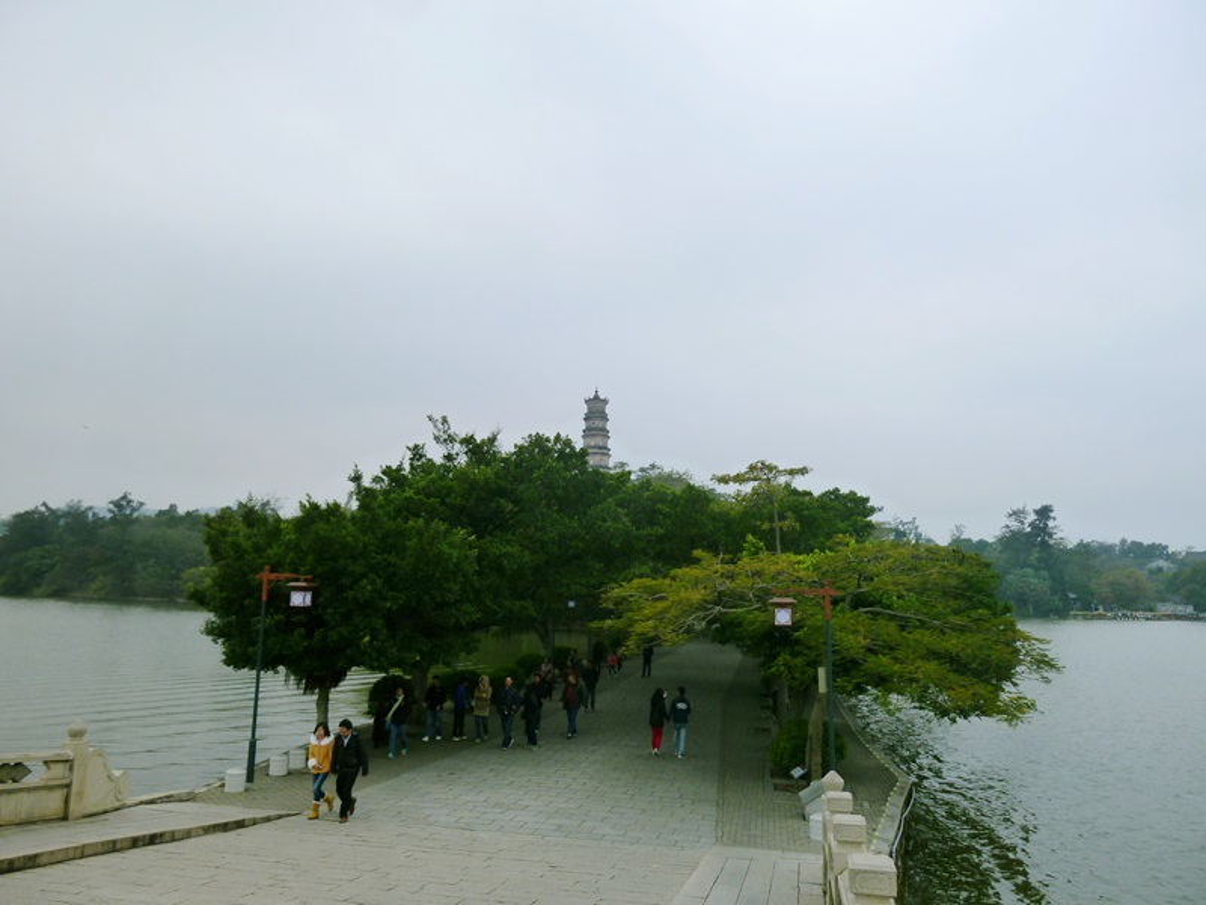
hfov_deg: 69.4
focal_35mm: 25
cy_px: 452
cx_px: 603
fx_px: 871
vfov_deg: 54.9
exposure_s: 1/640
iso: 125
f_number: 3.3
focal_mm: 4.5
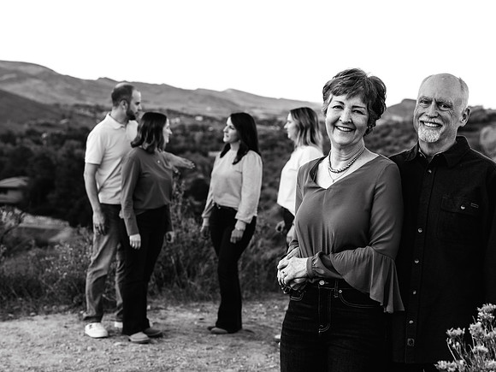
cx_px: 248
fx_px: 1148
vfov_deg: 18.4
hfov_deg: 24.4
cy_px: 186
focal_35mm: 80
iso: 500
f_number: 5.6
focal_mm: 74
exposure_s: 1/160
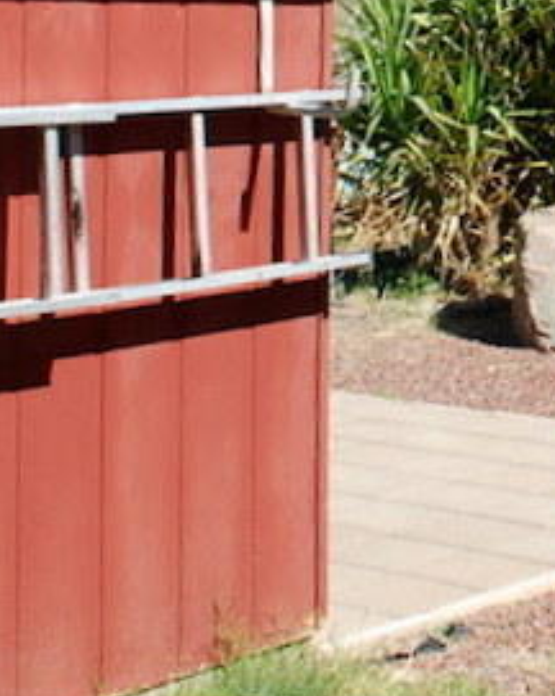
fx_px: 1976
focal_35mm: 96
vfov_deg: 19.2
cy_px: -55
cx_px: 920
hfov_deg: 14.5
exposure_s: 1/250
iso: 100
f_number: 8
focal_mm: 18
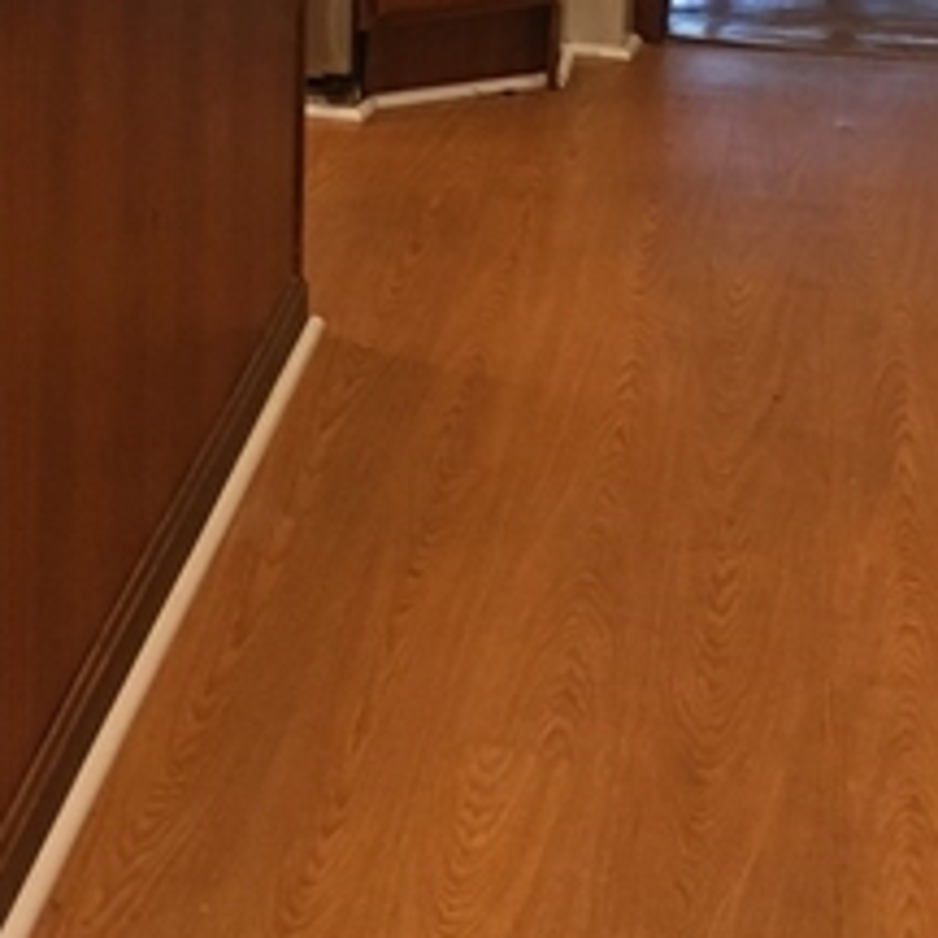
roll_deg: -0.9
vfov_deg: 17.4
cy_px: -421
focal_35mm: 91
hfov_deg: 18.7
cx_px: 52
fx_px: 2790
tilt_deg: -6.7
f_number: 2.2
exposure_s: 1/30
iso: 125
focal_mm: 4.15
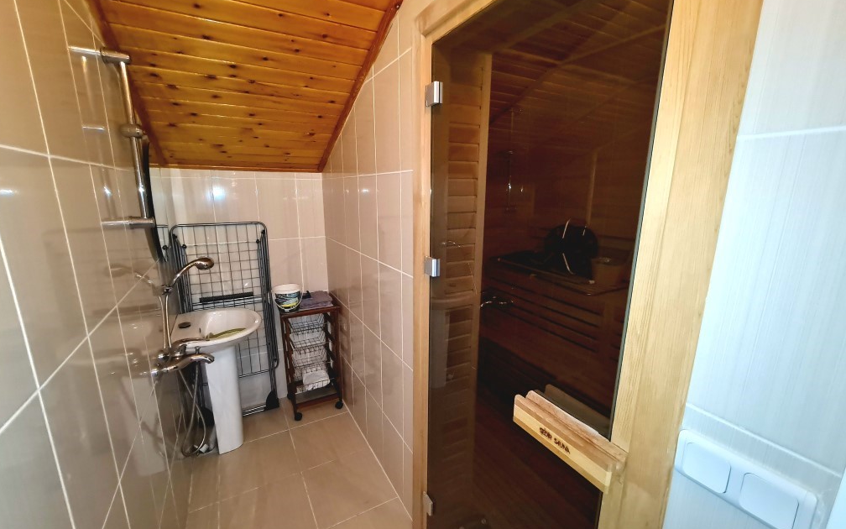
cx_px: 417
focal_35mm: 14
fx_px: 323
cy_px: 270
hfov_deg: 105.3
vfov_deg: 78.6
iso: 320
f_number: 2.2
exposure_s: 1/39.1
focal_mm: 2.2
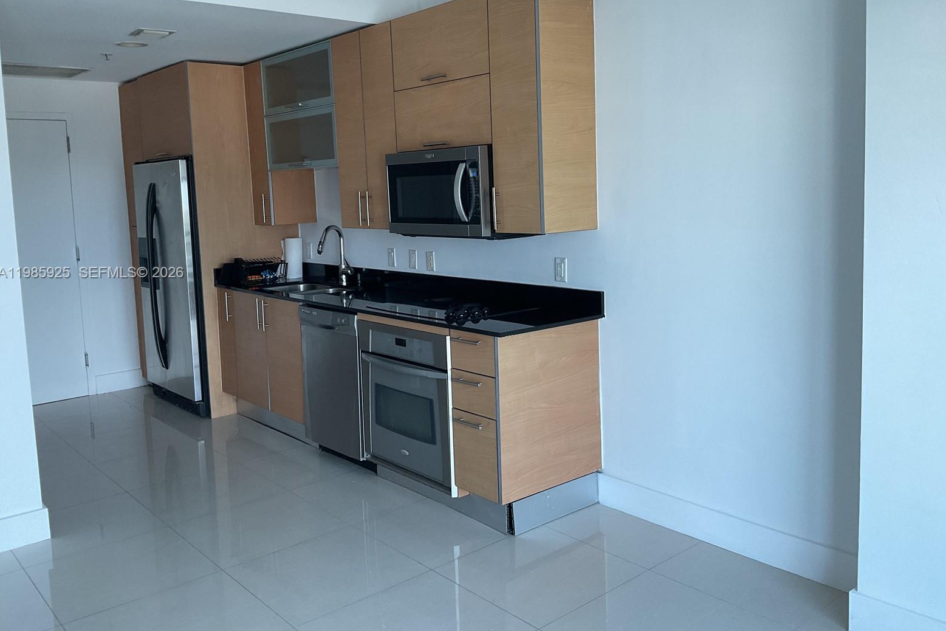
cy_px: 274
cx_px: 481
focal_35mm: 31
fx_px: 815
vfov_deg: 42.2
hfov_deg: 60.3
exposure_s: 1/120
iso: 64
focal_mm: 3
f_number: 1.8
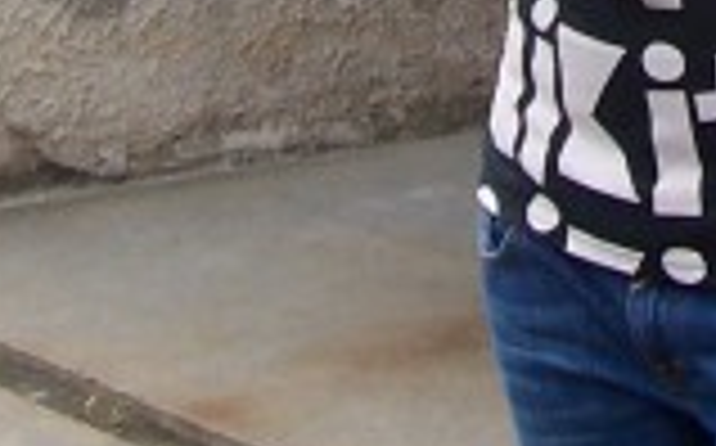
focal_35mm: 158
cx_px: 901
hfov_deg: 12.9
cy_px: -469
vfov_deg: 7.9
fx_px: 3080
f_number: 2.8
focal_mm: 5.6
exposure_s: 1/500
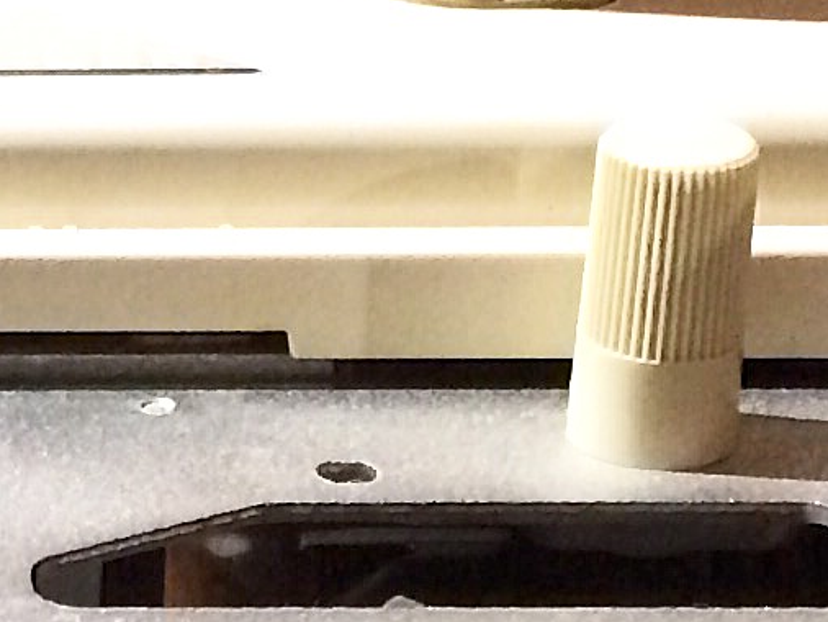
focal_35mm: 187
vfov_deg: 7.9
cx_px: -527
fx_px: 4475
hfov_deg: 10.1
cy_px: 589
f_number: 2.2
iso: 320
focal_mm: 4.15
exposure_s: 1/30
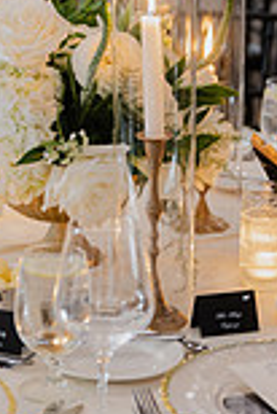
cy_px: 110
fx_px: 1578
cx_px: 19
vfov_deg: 14.9
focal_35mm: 137
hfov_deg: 10.0
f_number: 2.8
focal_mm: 47
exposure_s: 1/20
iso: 500
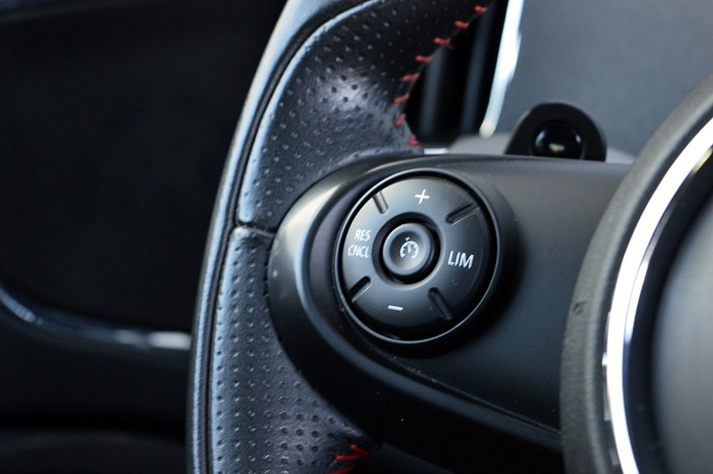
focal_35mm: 82
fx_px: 1632
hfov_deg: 24.6
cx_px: 356
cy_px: 237
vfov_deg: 16.5
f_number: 5.6
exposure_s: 1/20
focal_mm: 55
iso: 800
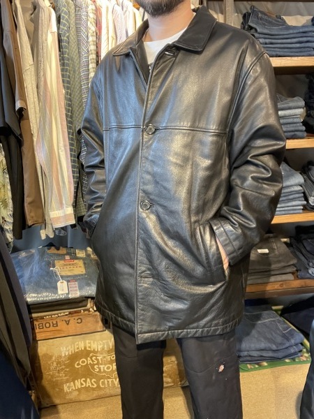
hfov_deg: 46.8
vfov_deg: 60.0
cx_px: 157
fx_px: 363
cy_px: 210
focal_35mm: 30
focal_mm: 2.71
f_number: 2.2
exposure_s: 1/33
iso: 400
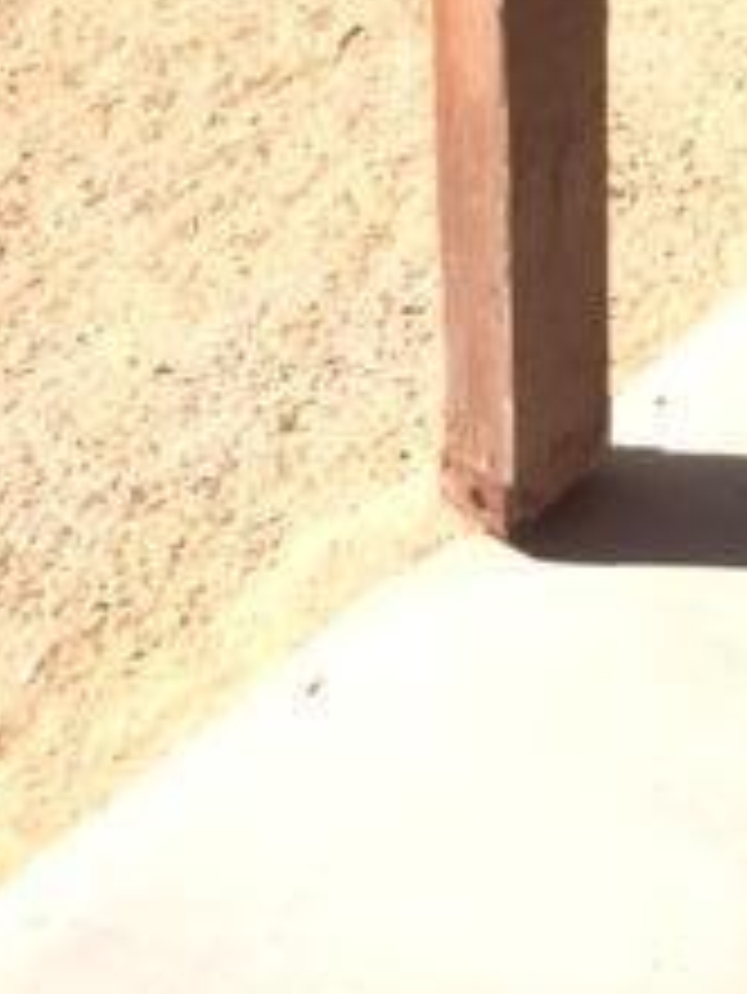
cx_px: 1048
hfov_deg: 16.4
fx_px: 2415
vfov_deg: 20.6
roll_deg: -4.4
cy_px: -396
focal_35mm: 84
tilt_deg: -18.3
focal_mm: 4.15
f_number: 2.2
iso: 32
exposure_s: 1/1282
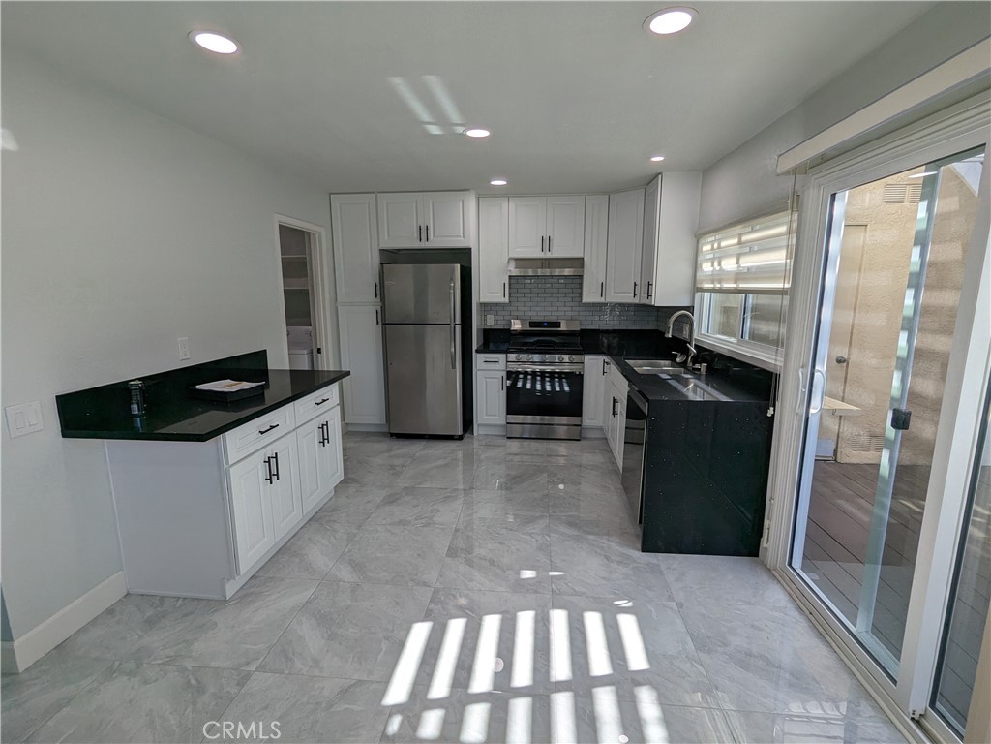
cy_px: 372
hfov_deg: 94.5
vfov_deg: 78.1
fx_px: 458
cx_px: 496
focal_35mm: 16
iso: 69
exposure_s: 1/366
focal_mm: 2.35
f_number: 2.2
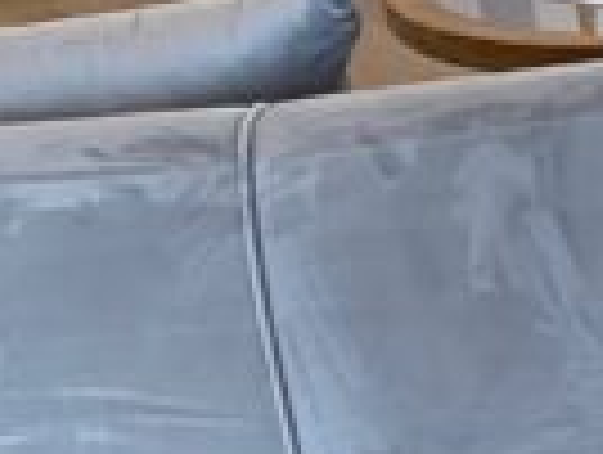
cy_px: 373
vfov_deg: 7.5
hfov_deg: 7.8
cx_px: 2151
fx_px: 3455
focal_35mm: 198
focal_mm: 4.25
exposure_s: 1/121
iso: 50
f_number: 1.8
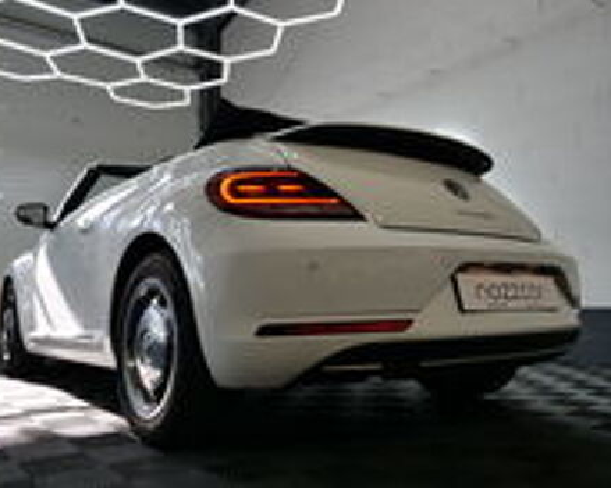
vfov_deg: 45.8
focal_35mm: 32
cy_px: 239
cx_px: 284
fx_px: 579
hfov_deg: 55.6
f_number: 3.9
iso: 200
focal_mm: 15
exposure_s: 1/60
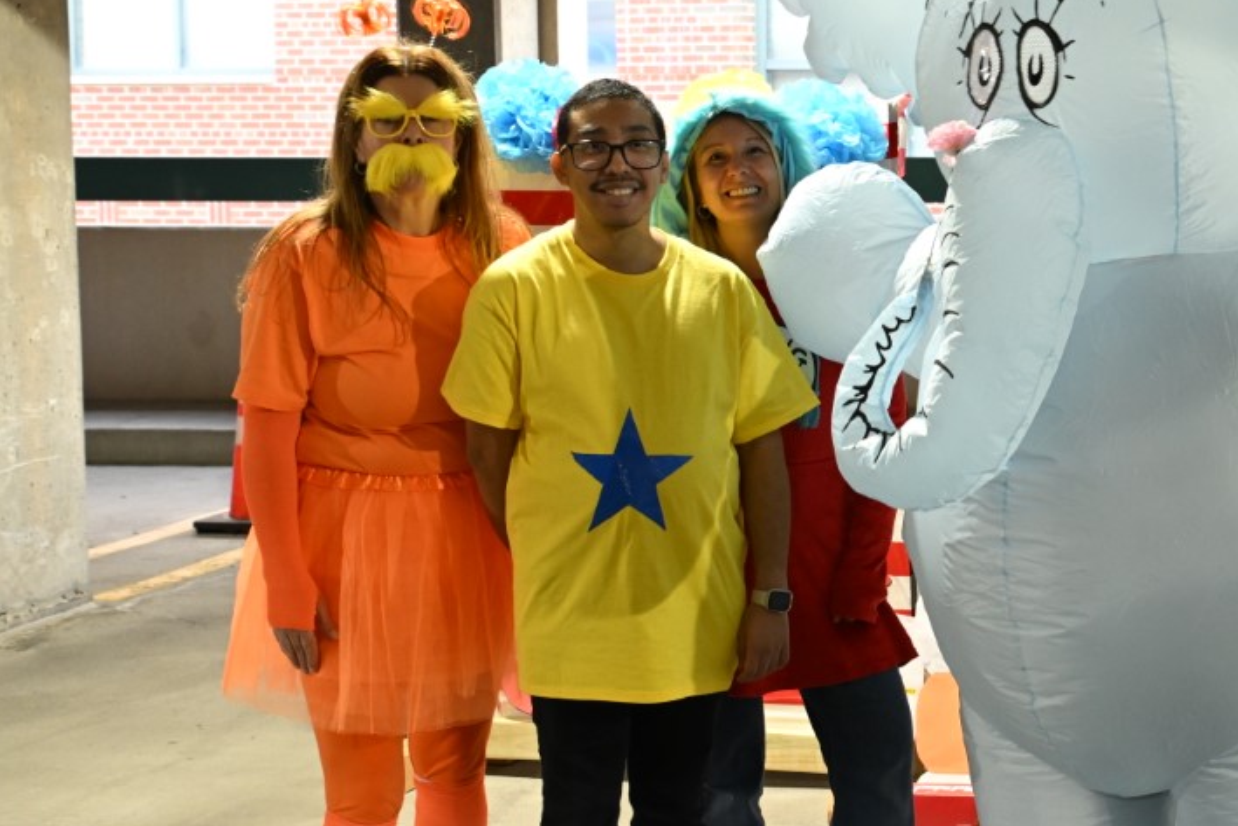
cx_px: 1400
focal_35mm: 80
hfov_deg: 23.6
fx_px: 2751
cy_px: 346
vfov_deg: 17.1
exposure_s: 1/15
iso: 1600
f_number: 6.3
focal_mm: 35
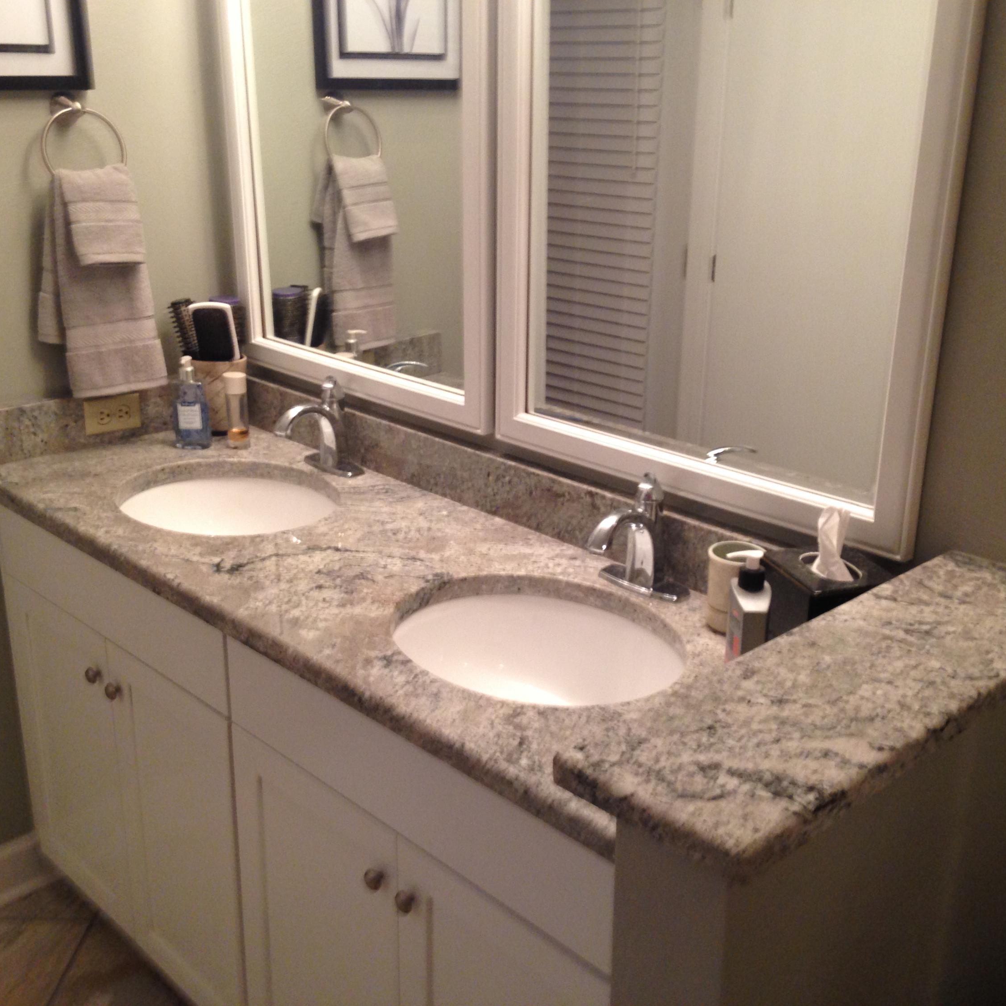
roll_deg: -0.9
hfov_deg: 42.8
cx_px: 513
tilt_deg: -18.8
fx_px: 1282
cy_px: 503
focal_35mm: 39
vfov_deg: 42.8
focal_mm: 4.12
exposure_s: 1/20
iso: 125
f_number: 2.4
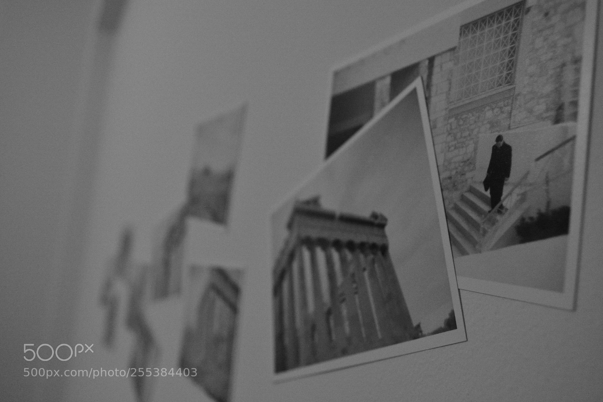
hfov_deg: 57.2
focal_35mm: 33
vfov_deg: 40.0
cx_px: 302
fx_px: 553
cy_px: 201
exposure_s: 1/40
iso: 2800
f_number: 5.6
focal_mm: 22
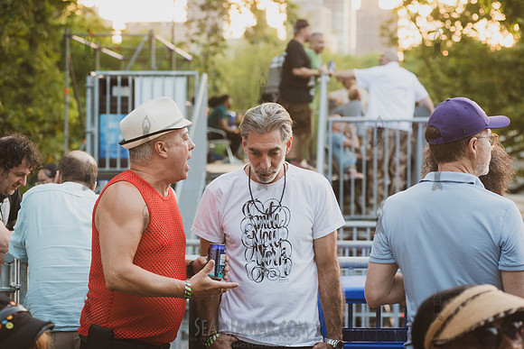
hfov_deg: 23.4
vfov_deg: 15.8
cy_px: 174
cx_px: 262
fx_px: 1264
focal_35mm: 87
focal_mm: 86
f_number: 4
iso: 4000
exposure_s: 1/320
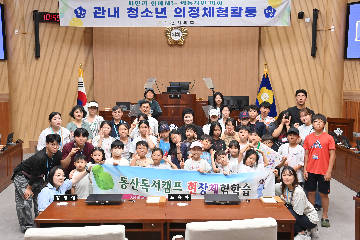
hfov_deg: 48.5
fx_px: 400
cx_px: 177
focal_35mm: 40
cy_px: 115
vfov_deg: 33.4
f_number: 6.3
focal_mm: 38
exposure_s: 1/250
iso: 6400
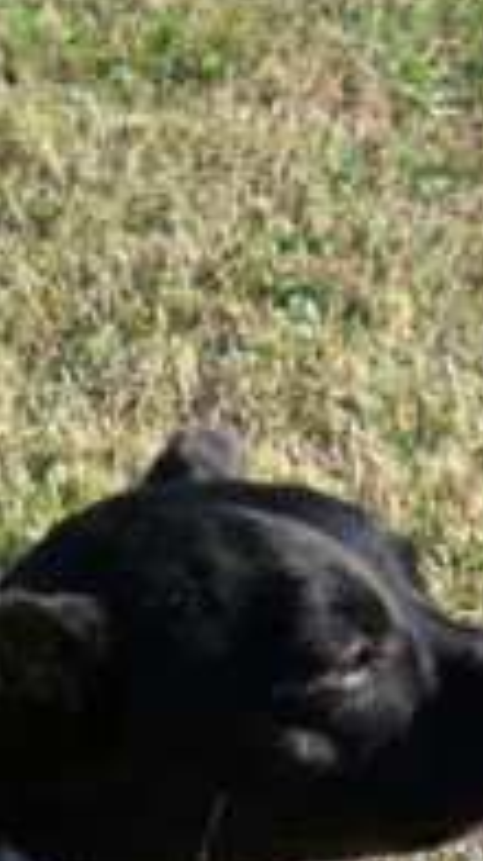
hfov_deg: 8.2
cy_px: 1133
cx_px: -149
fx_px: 3307
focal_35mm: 145
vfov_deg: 14.2
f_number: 2.7
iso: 80
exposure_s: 1/680
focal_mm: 5.6
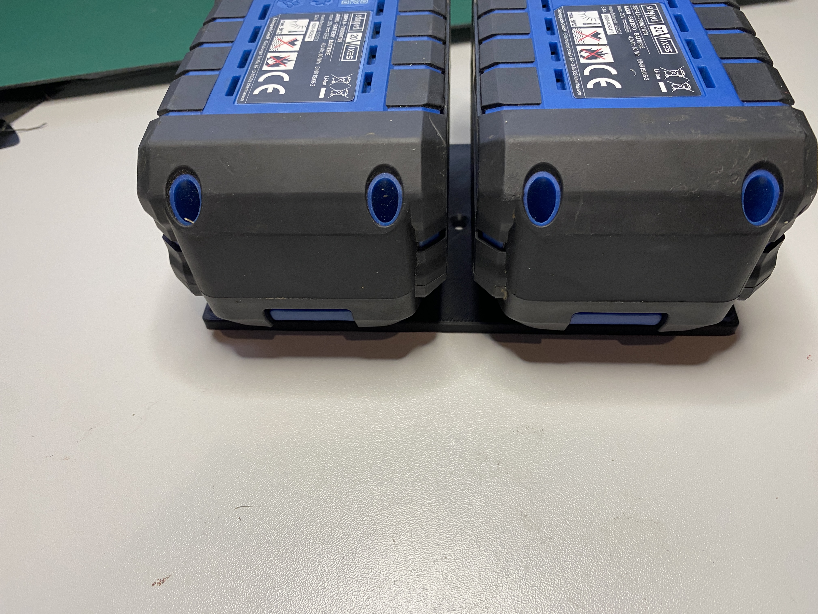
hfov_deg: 69.4
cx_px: 409
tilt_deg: -50.8
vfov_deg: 54.9
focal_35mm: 25
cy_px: 307
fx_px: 591
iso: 80
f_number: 1.8
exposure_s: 1/50
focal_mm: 4.25
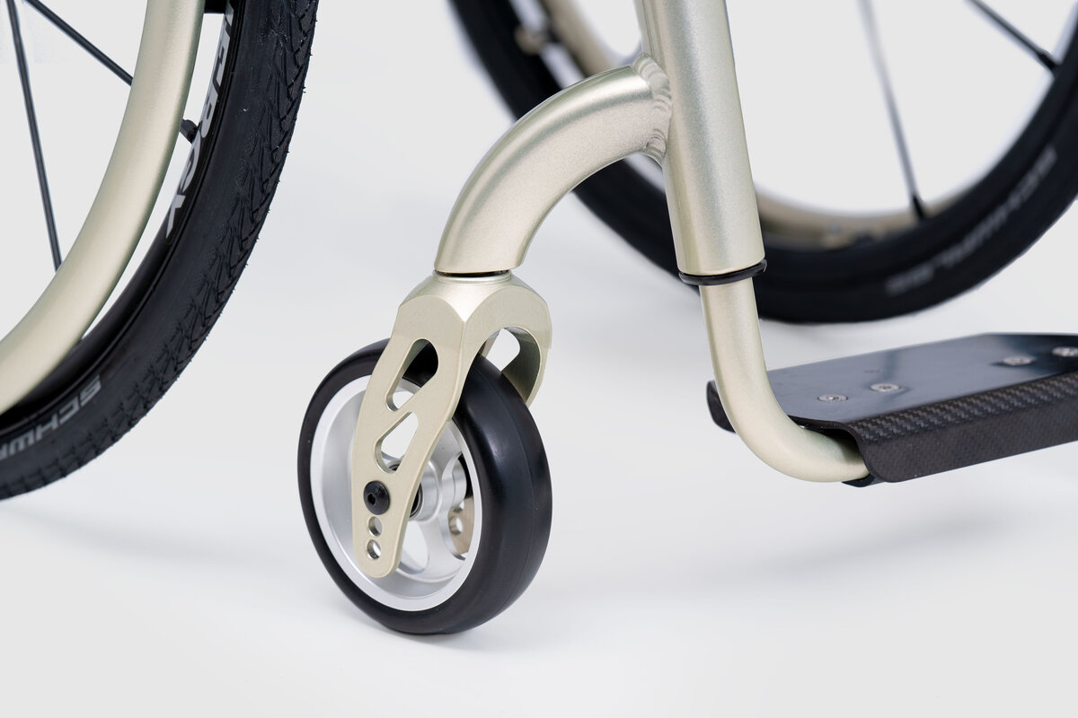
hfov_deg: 15.3
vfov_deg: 10.2
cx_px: 539
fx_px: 4012
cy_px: 359
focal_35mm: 134
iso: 100
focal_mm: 134
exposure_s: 1/100
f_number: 5.6
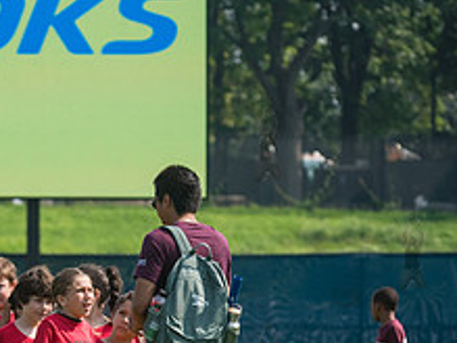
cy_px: 286
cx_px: 77
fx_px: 7838
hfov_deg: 3.3
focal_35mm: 594
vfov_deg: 2.5
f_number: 5.6
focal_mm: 185
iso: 160
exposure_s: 1/500
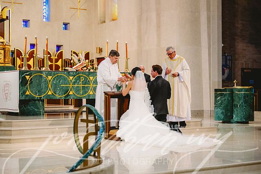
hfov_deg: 28.8
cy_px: 87
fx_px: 508
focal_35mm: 70
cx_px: 130
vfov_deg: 19.5
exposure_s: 1/160
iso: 1600
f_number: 2.8
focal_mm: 70
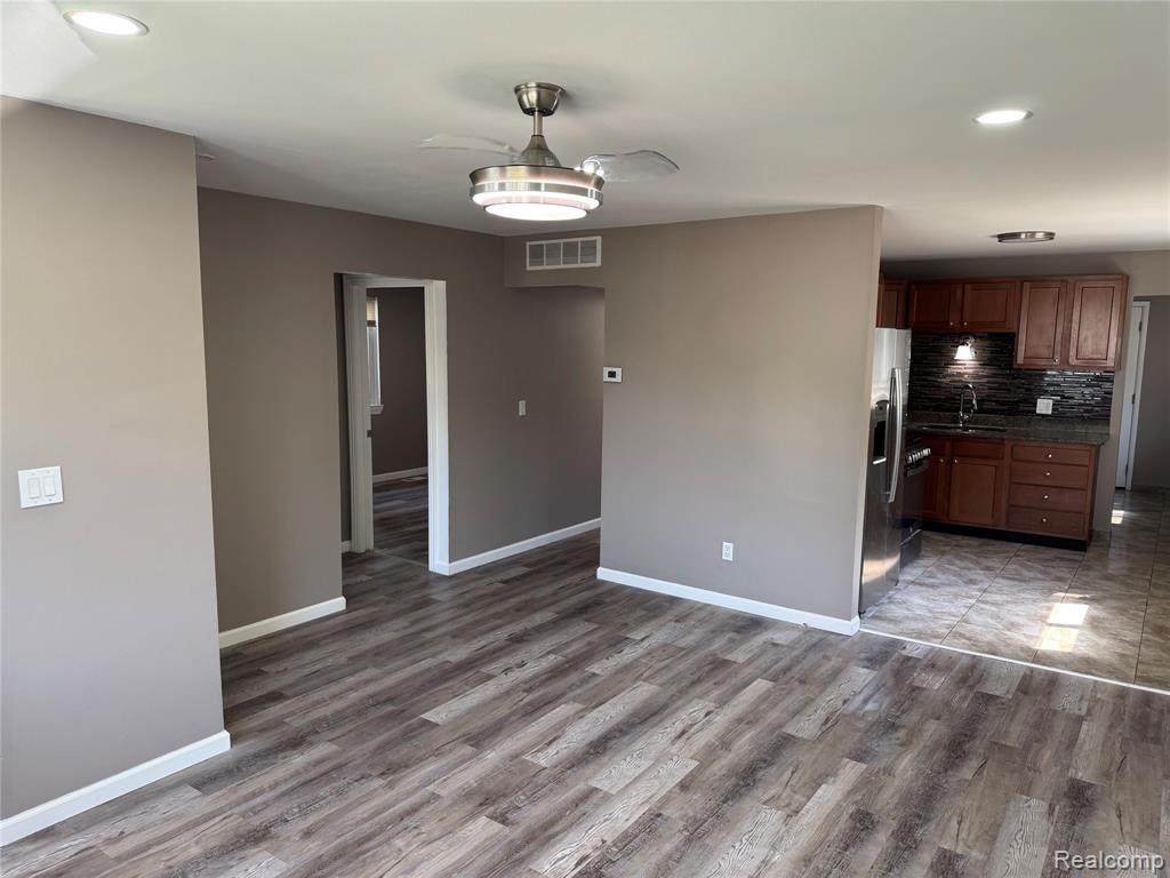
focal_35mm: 24
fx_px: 811
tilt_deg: -9.9
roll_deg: -1.0
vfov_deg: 56.8
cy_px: 439
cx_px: 585
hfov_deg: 71.6
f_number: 1.78
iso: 125
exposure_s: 1/120
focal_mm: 6.76
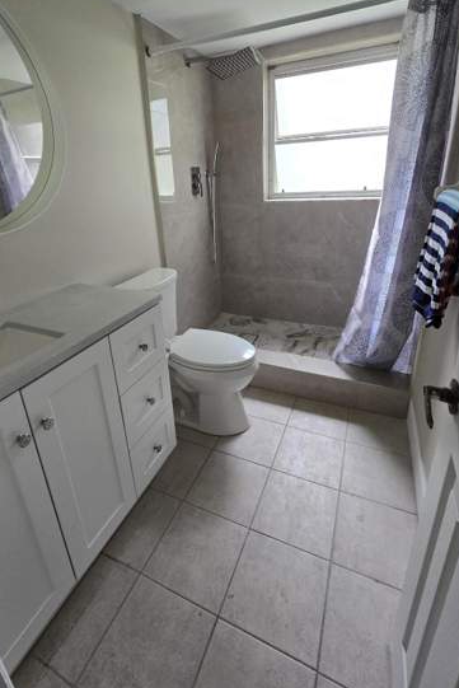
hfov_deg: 73.7
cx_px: 214
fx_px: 306
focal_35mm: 16
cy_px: 294
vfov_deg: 96.0
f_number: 2.2
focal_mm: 2.2
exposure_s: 1/60
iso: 160
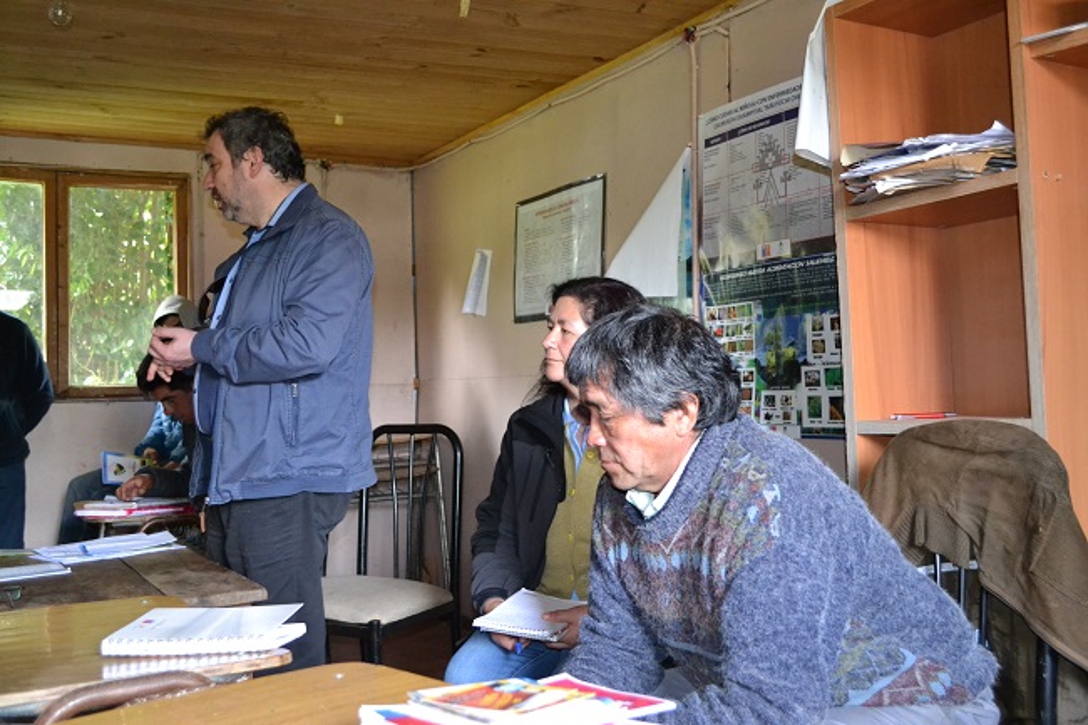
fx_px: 1088
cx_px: 544
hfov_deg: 53.1
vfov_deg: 36.9
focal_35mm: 36
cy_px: 362
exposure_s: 1/60
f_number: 4
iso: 3200
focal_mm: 24
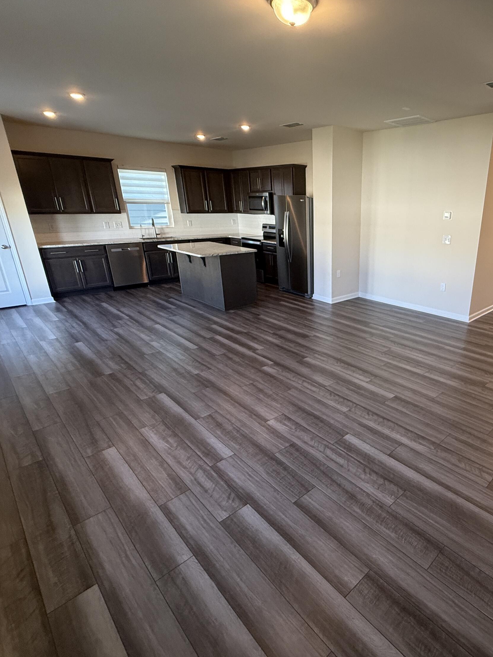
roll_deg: -1.1
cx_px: 355
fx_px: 361
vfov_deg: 84.7
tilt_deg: -19.4
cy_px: 331
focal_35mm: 19
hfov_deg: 65.5
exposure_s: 1/120
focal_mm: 2.22
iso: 250
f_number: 2.2
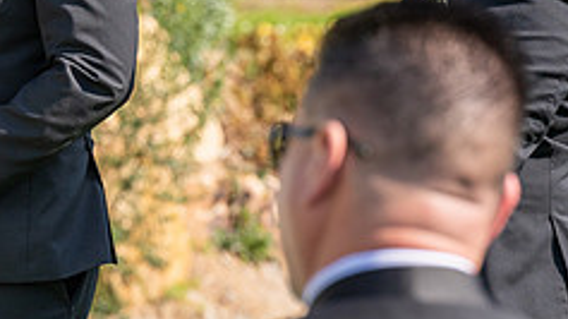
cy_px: -90
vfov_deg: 3.5
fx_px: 5208
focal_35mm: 346
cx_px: 0
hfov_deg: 6.2
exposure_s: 1/1000
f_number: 5.6
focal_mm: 135
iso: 200
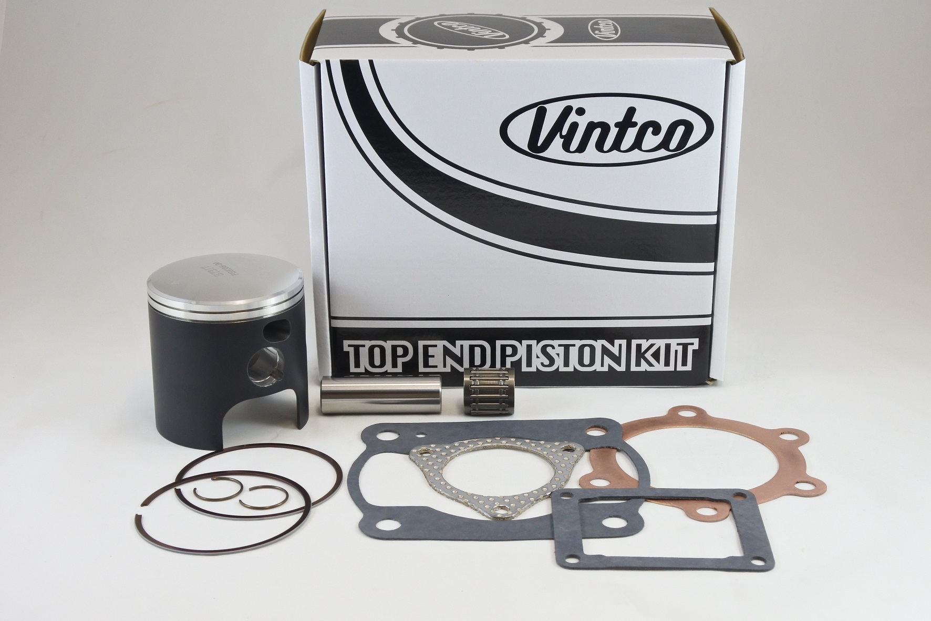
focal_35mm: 53
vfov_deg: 25.5
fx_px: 1371
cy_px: 310
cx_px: 466
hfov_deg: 37.5
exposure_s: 1/125
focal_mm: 19.7
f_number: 4.5
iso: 500
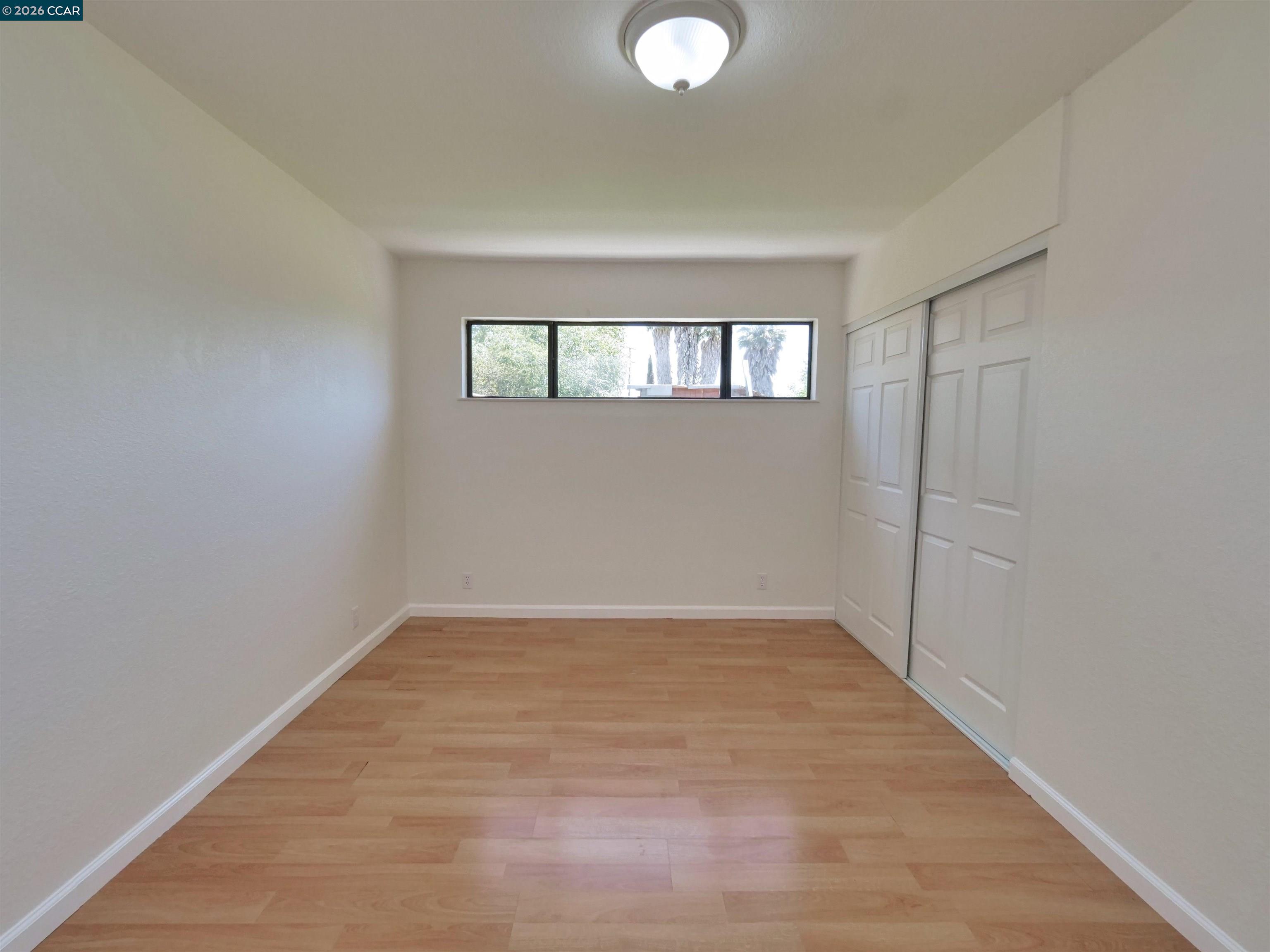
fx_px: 514
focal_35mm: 14
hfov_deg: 102.1
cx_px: 635
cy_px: 476
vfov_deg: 85.7
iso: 800
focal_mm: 7
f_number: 7.1
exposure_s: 1/160
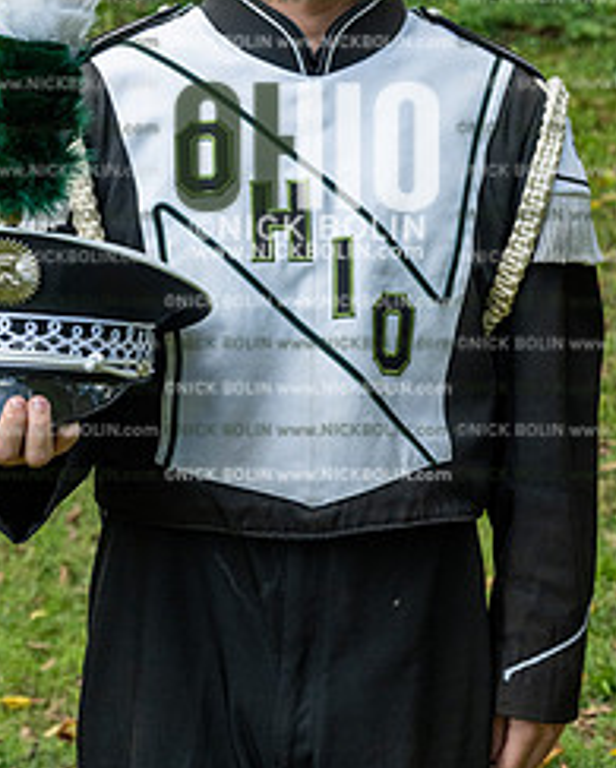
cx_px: 306
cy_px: 171
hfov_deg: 15.6
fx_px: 2252
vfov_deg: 19.2
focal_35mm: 99
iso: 1000
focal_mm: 57
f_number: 5.6
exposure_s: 1/640
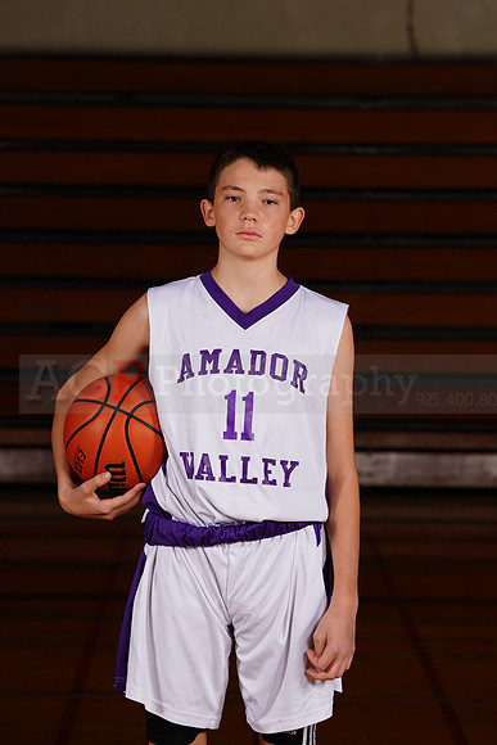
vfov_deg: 10.5
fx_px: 4056
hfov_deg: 7.0
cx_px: 248
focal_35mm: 196
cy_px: 372
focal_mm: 196
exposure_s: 1/200
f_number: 9
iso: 200
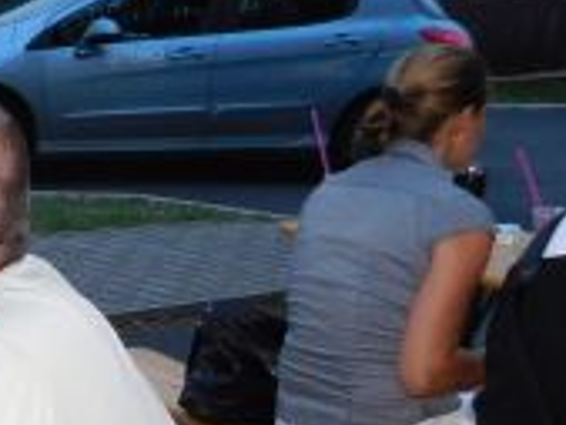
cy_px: 435
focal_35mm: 87
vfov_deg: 16.6
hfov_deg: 19.2
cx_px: -318
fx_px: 1424
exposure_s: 1/30
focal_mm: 4
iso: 200
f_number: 3
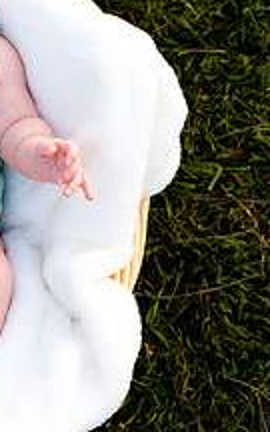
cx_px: -86
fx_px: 1130
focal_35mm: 96
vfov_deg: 21.6
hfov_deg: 13.1
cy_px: 185
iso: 800
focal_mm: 35
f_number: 6.3
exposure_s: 1/250
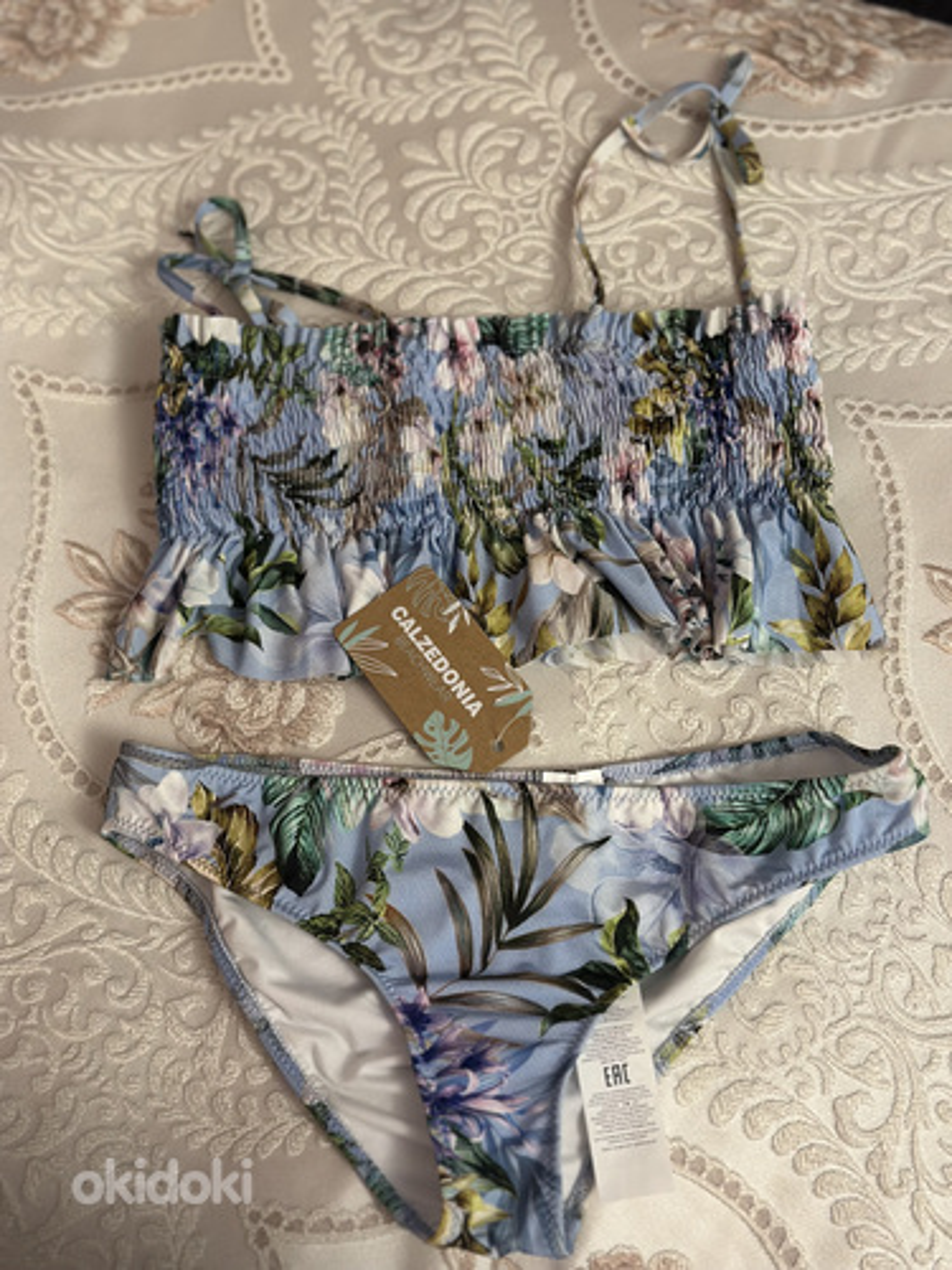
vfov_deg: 39.7
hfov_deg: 30.3
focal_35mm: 48
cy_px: 635
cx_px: 476
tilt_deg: -60.8
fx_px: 1760
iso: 125
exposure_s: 1/50
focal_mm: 6.86
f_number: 1.78
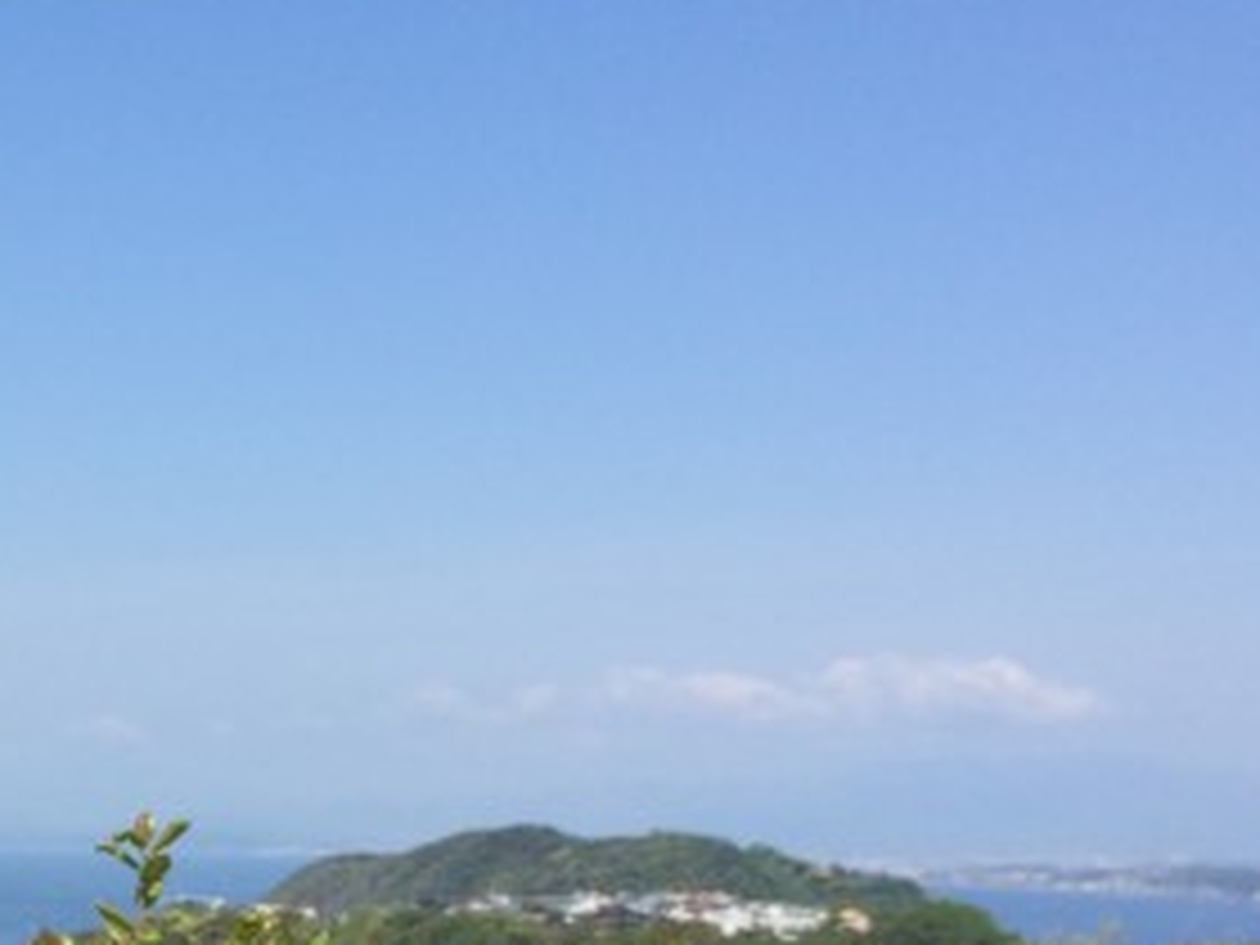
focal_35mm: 83
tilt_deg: -2.4
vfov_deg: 17.3
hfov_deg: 22.5
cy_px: 994
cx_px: -54
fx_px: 3021
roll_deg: -0.8
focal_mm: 4.15
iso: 32
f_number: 2.2
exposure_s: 1/1953
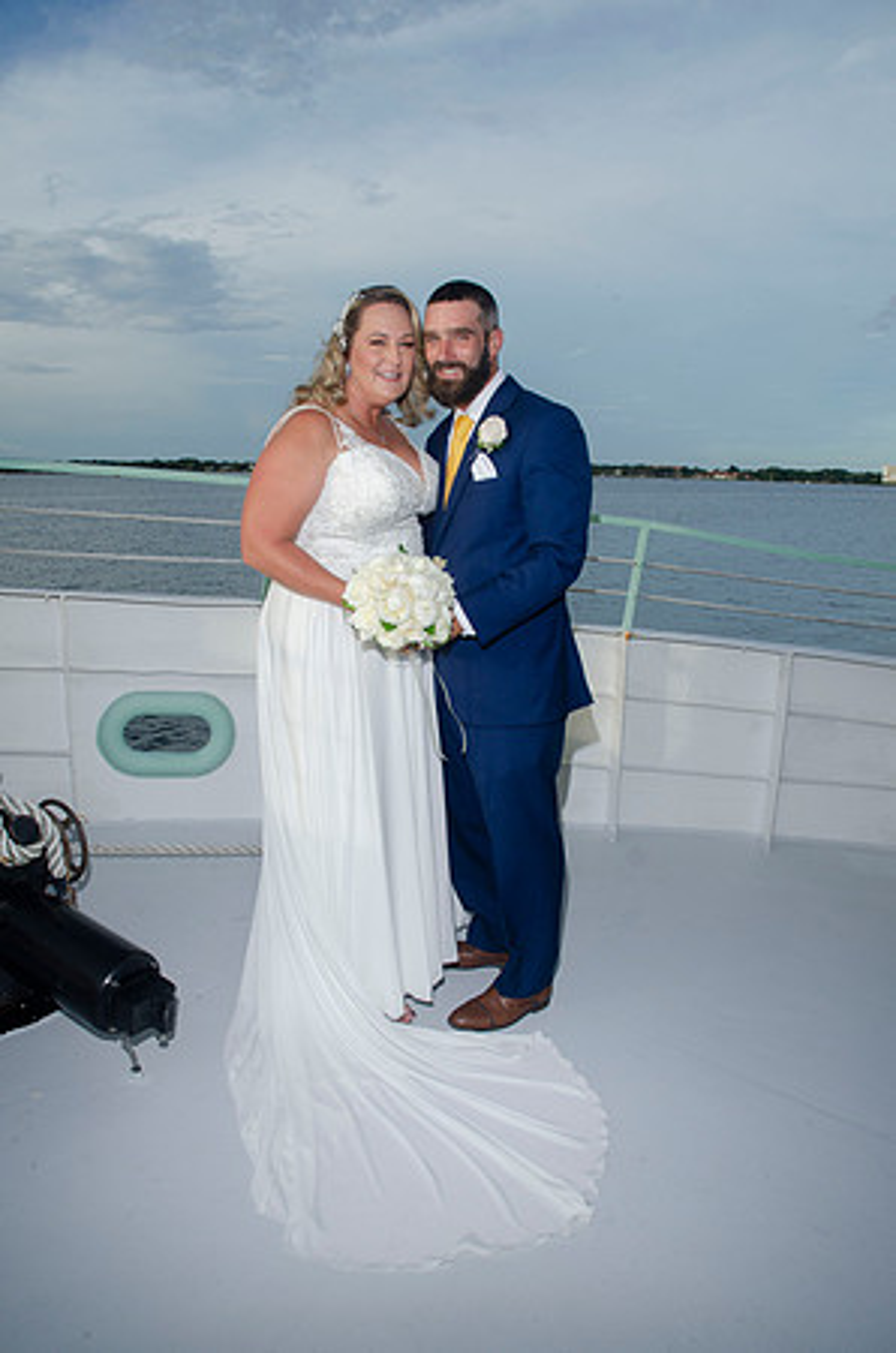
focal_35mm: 27
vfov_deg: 67.5
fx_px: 1013
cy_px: 676
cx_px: 448
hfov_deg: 47.7
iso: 100
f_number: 8
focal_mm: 18
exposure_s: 1/250
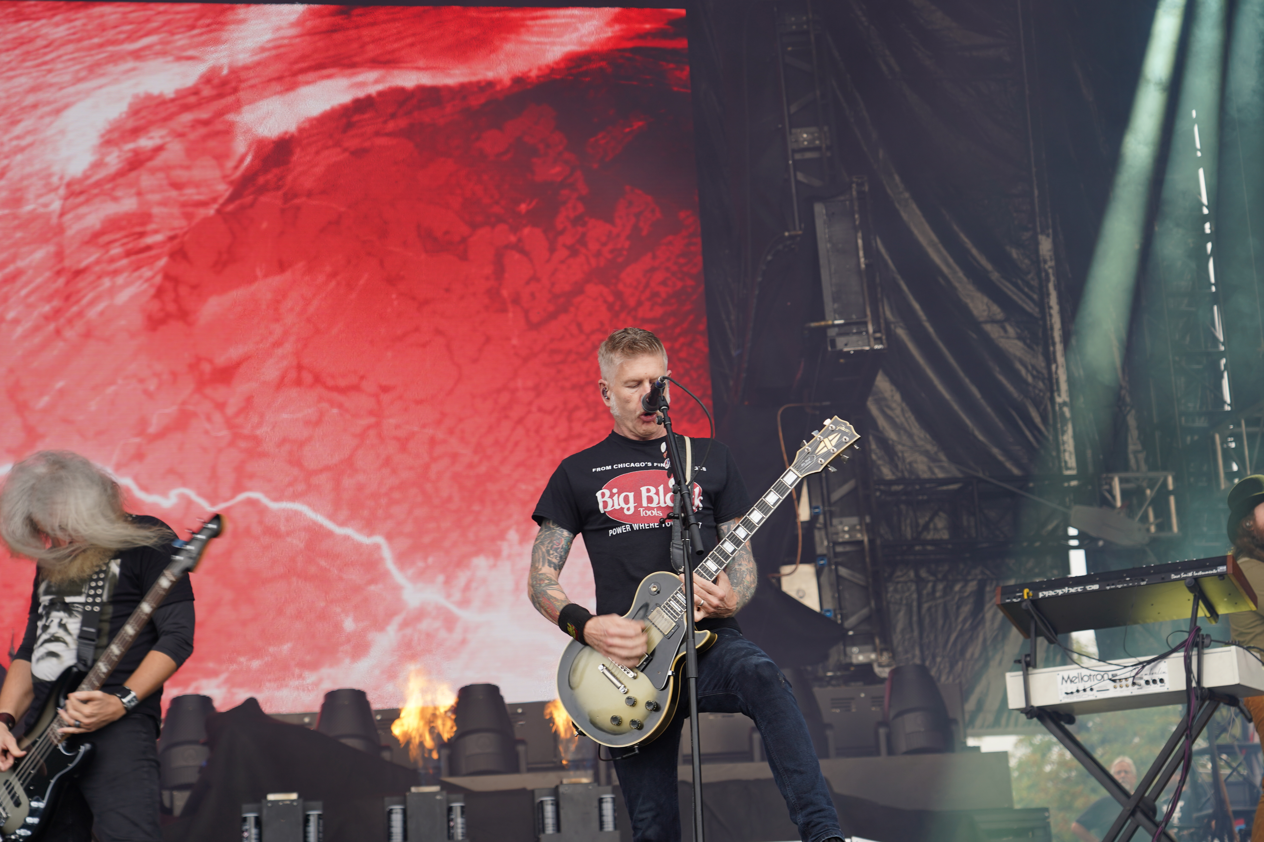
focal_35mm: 65
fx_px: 2282
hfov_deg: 31.0
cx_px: 632
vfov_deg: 20.9
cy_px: 421
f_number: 5
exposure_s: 1/125
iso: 100
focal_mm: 65
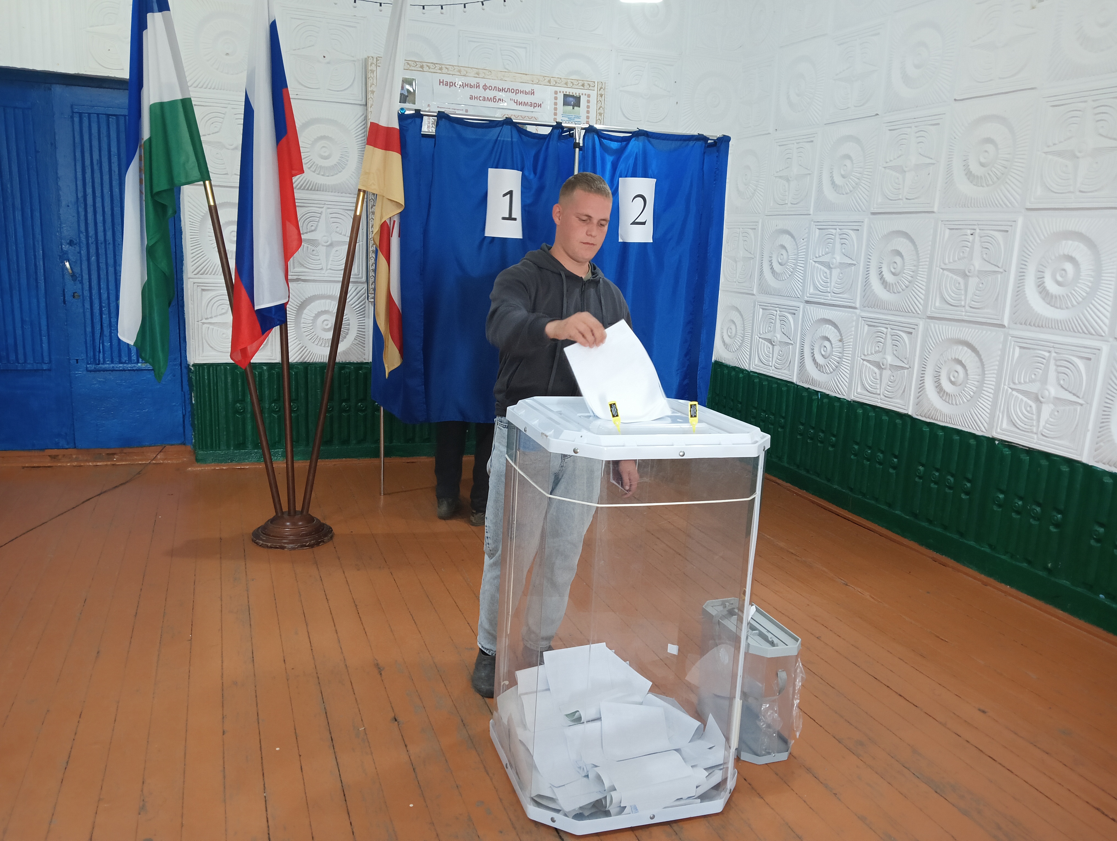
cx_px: 558
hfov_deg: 65.2
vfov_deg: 51.5
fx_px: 872
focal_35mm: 27
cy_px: 420
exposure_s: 1/50
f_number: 1.8
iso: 1600
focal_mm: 4.05
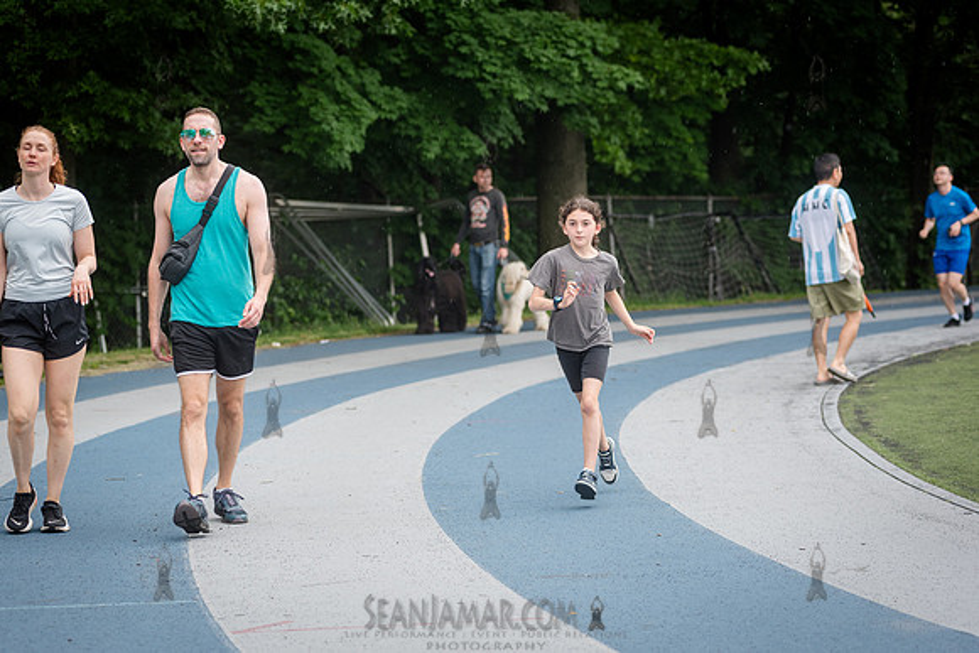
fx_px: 2856
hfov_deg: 19.5
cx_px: 490
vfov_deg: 13.0
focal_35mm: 105
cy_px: 326
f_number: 4
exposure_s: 1/500
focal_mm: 105
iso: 400
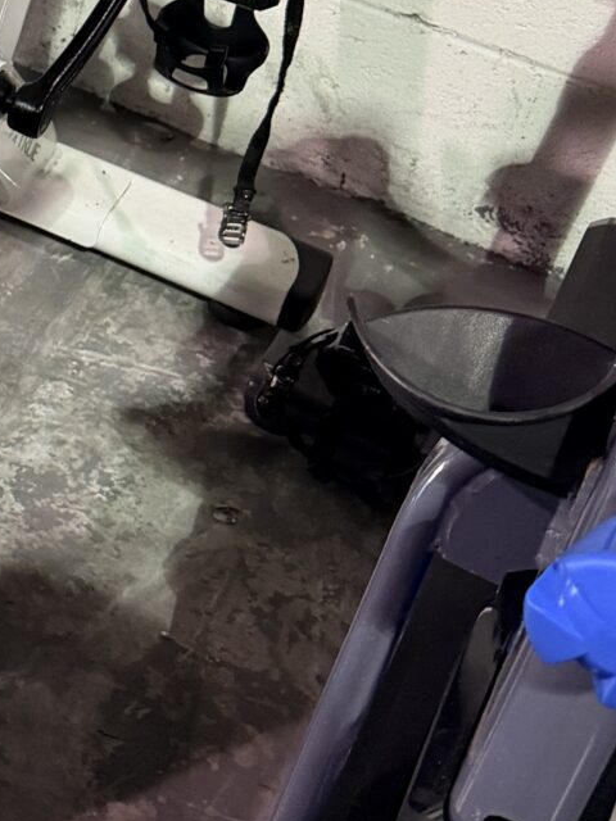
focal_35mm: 96
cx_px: -574
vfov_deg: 19.6
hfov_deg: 13.4
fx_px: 2278
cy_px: -77
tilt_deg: -32.9
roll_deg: -2.4
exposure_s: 1/60
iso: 250
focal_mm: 6.76
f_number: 1.78
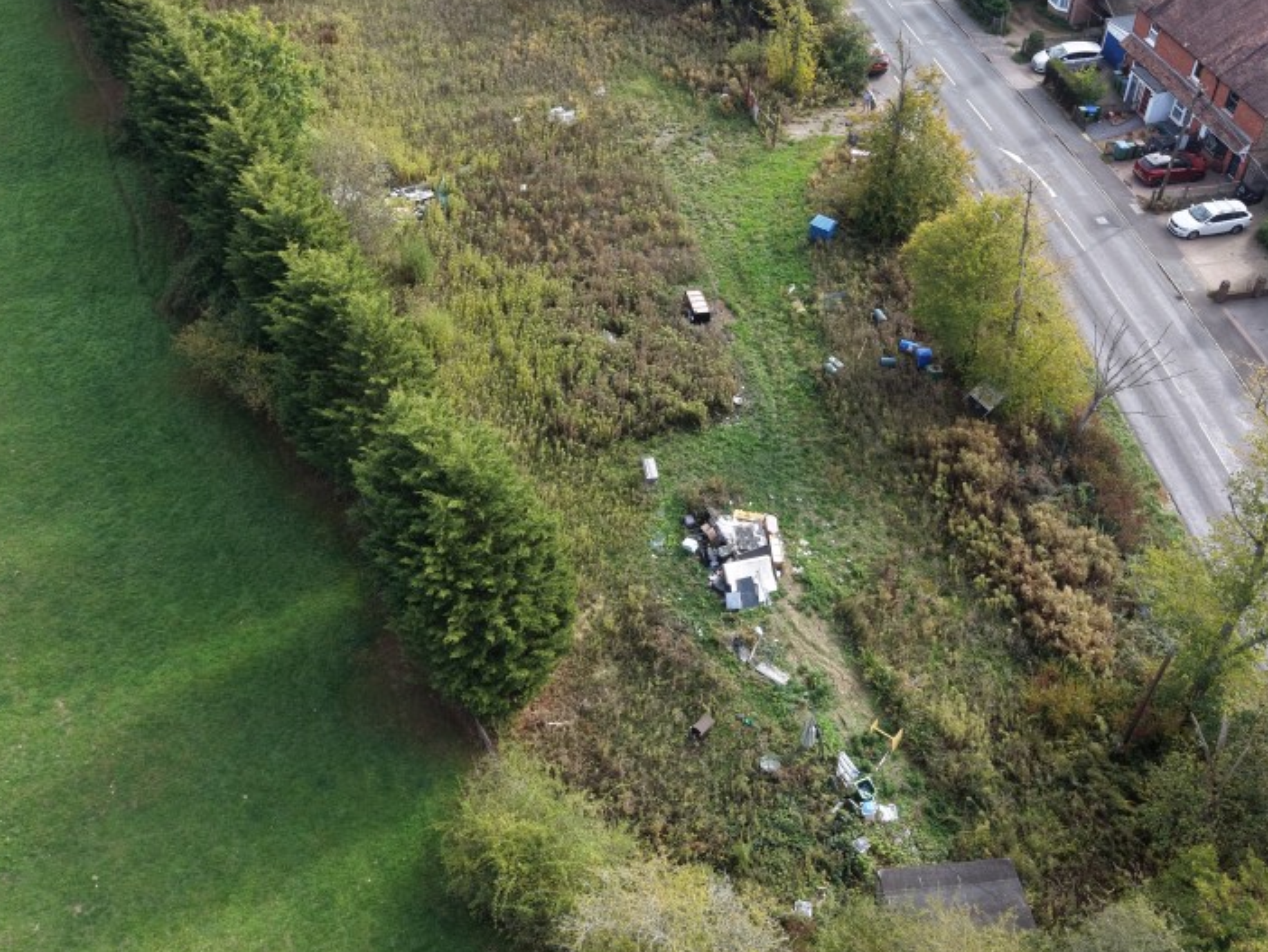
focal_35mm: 35
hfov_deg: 52.6
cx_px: 672
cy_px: 367
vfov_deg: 40.5
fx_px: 1283
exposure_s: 1/1000
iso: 130
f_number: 1.8
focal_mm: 8.67
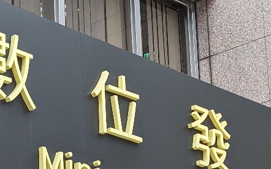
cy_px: 168
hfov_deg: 13.9
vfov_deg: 8.7
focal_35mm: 150
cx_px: 120
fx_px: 1108
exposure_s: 1/207
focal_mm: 6.9
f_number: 1.68
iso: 56
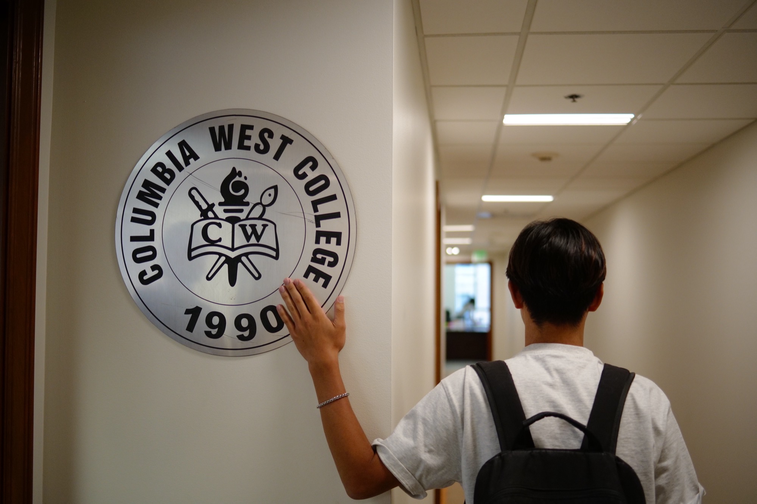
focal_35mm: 35
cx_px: 378
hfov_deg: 54.4
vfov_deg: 37.8
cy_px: 252
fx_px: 736
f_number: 2
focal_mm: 35
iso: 6400
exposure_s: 1/1000
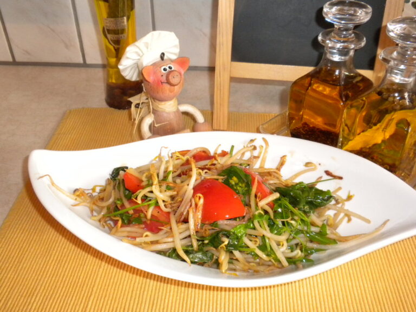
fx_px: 445
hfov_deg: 50.1
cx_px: 208
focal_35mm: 37
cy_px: 156
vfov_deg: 38.7
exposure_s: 1/30
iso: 400
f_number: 3.5
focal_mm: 6.6
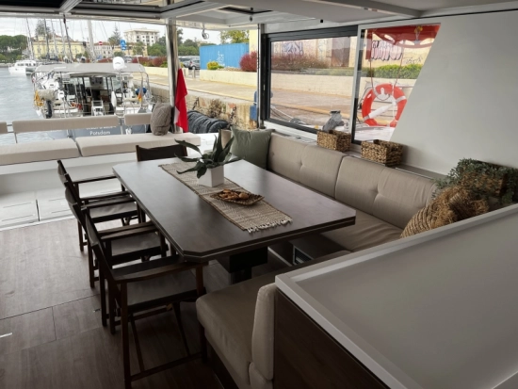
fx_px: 389
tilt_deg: -16.9
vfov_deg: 53.1
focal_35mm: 26
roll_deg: +0.6
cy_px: 194
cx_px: 259
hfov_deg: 67.3
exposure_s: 1/126
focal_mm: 5.1
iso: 32
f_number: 1.6
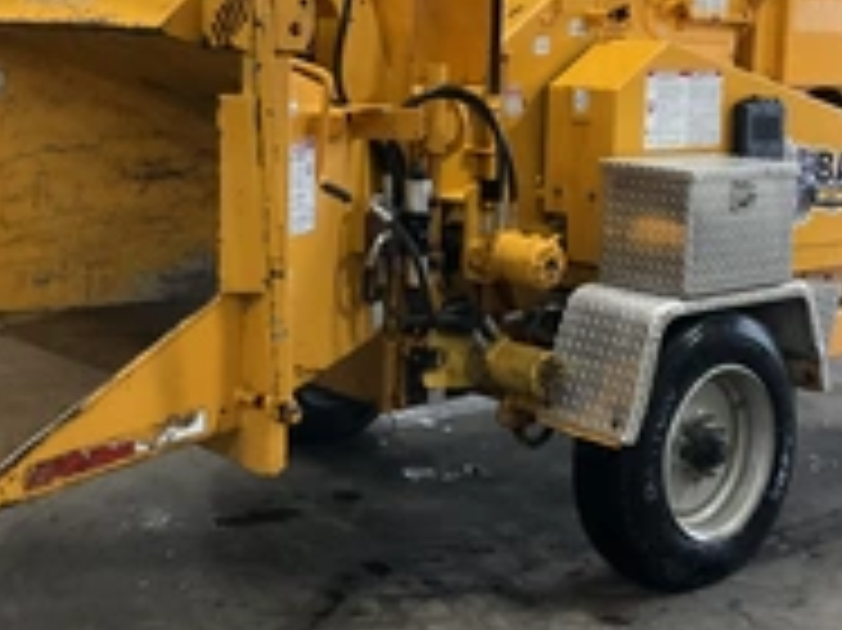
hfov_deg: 31.2
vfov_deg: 23.3
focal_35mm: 62
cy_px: 135
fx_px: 1507
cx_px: 459
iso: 250
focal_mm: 3
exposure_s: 1/60
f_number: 1.8
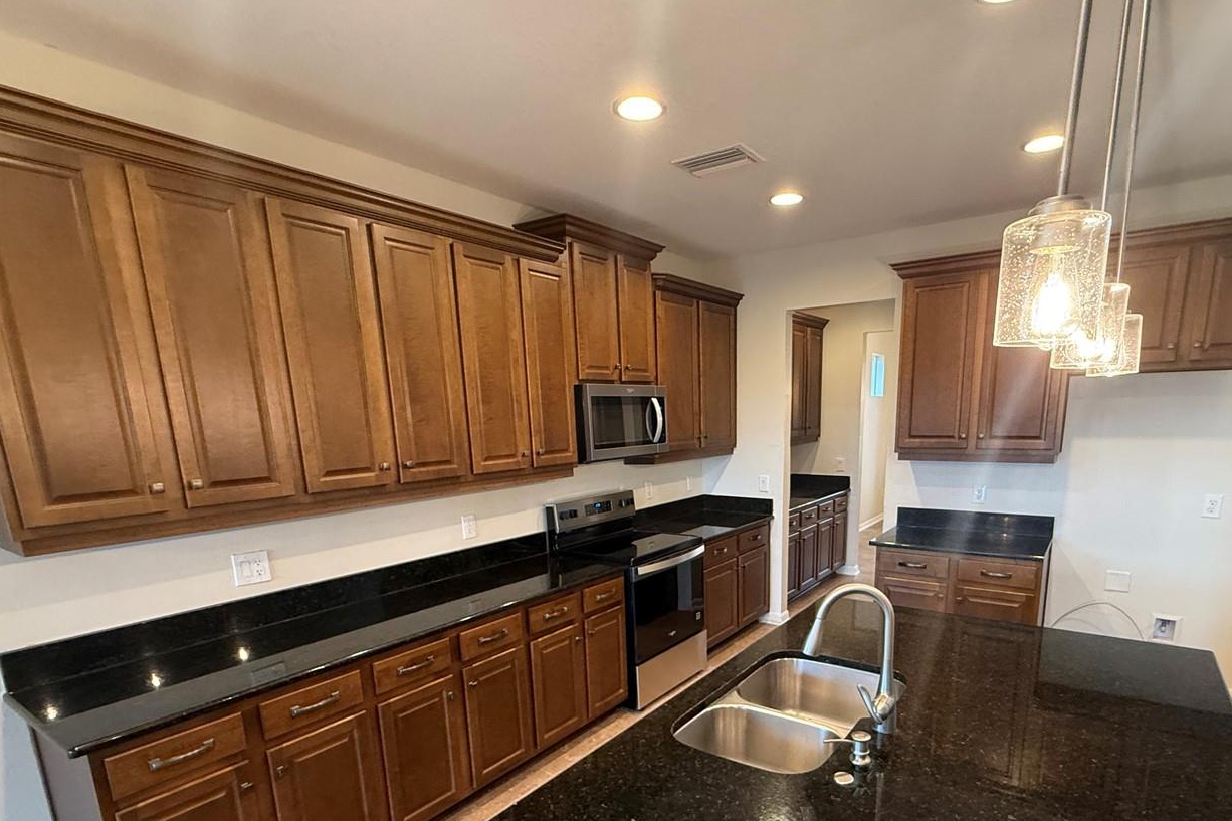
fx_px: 650
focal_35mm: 19
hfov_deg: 86.6
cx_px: 678
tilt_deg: -9.5
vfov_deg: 62.9
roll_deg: +2.4
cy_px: 549
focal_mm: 2.22
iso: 400
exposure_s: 1/60
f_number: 2.2
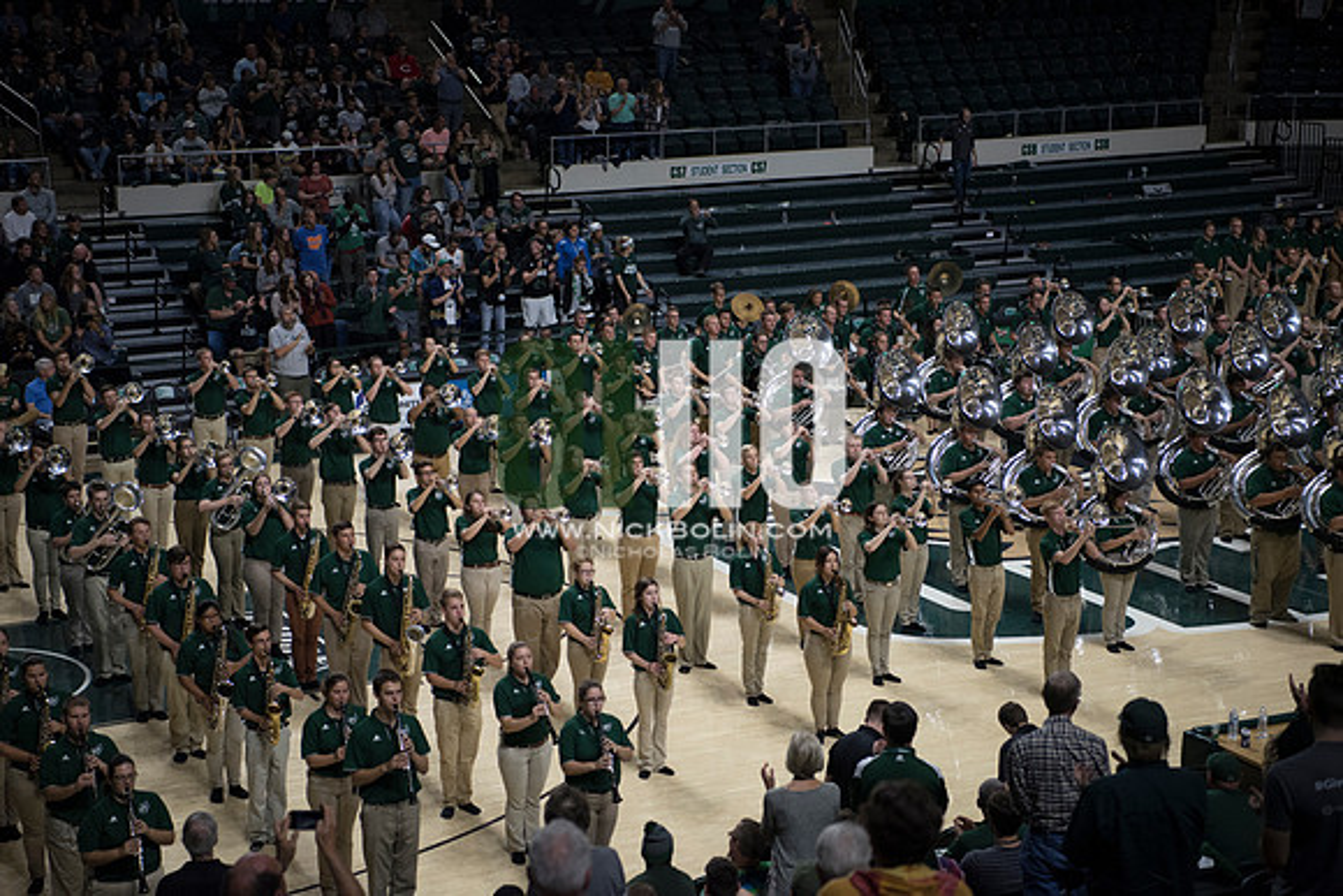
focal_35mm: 70
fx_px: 2612
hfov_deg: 28.8
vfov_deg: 19.5
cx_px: 672
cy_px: 448
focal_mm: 70
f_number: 2.8
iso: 2000
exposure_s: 1/1000
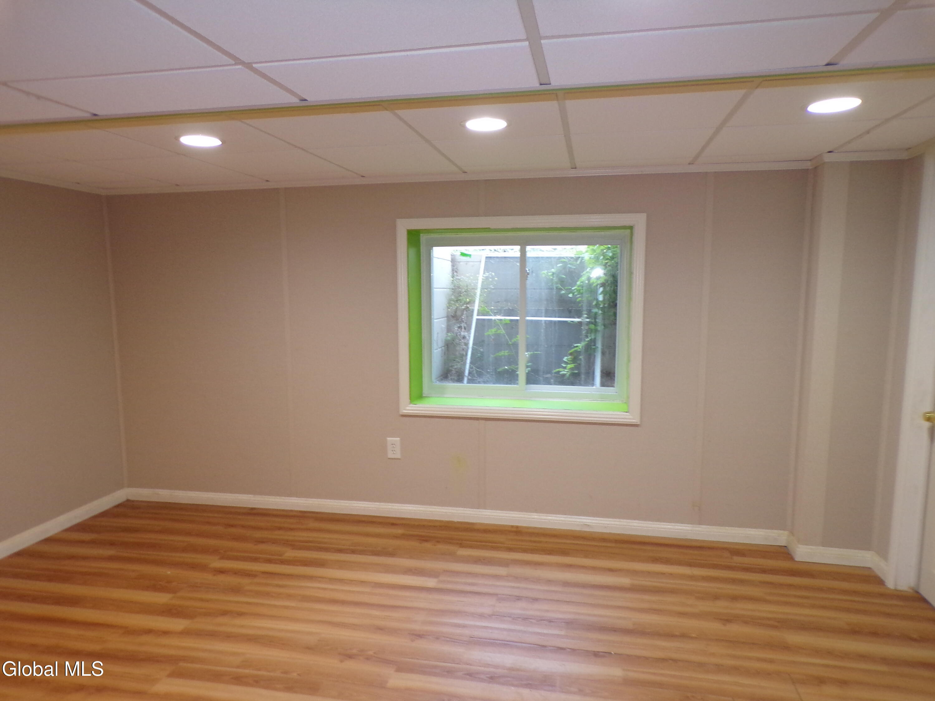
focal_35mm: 24
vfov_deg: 56.8
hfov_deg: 71.6
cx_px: 468
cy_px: 350
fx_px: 648
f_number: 3
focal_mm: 4.3
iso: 200
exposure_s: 1/34
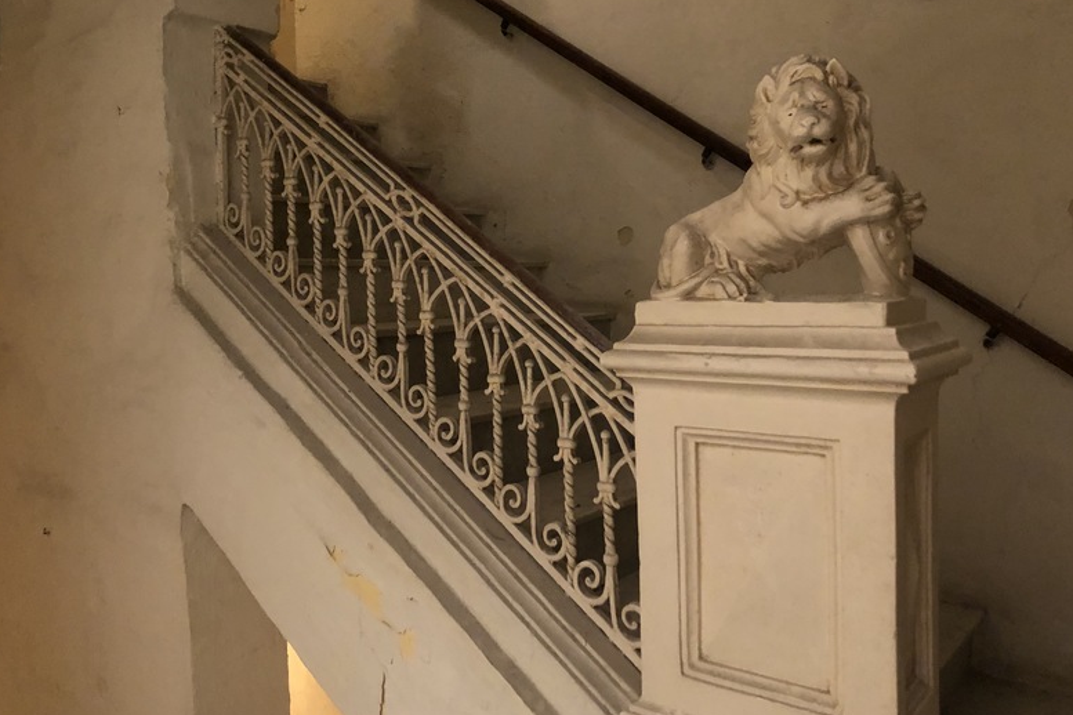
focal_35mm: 30
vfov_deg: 43.6
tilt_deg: -4.4
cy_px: 341
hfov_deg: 61.9
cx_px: 533
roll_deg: +0.9
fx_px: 894
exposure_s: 1/4
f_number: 1.8
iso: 125
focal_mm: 4
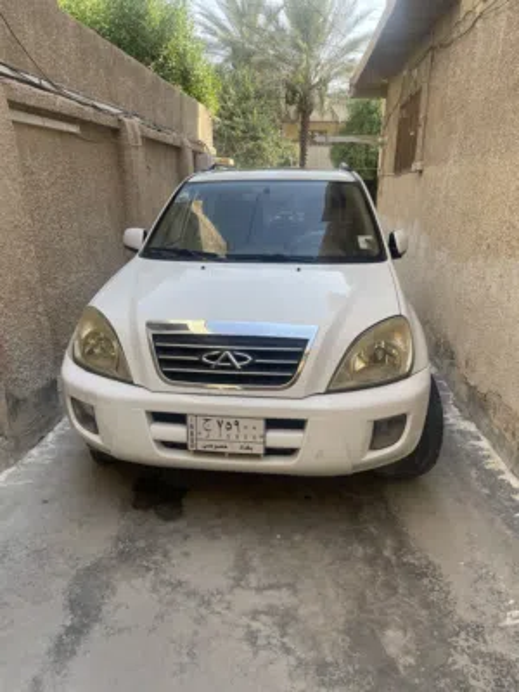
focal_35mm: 26
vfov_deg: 67.3
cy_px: 346
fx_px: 520
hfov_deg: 53.1
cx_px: 260
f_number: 1.6
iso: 32
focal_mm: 4.2
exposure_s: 1/584
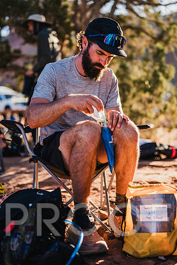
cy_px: 132
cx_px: 88
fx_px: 369
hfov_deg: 27.0
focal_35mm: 50
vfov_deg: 39.6
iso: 100
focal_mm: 50
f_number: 1.8
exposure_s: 1/1000
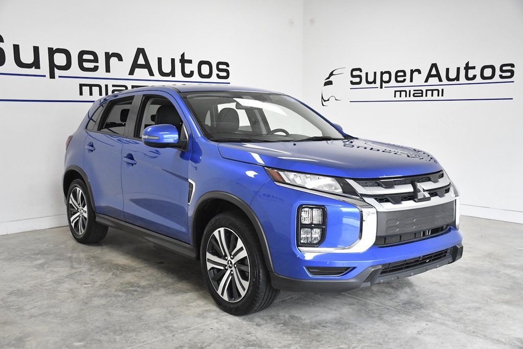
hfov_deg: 53.1
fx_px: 523
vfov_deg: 36.9
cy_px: 174
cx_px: 262
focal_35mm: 36
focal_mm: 24
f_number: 3.8
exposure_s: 1/1250
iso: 2500
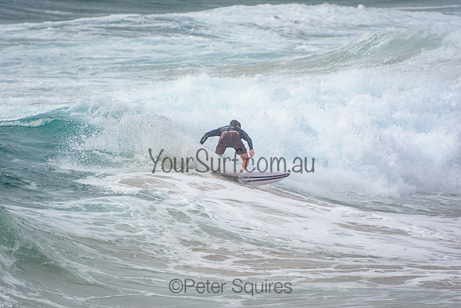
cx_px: 230
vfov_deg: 2.3
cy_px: 154
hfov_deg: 3.4
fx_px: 7685
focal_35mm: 600
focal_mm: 400
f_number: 5.6
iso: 320
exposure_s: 1/2000
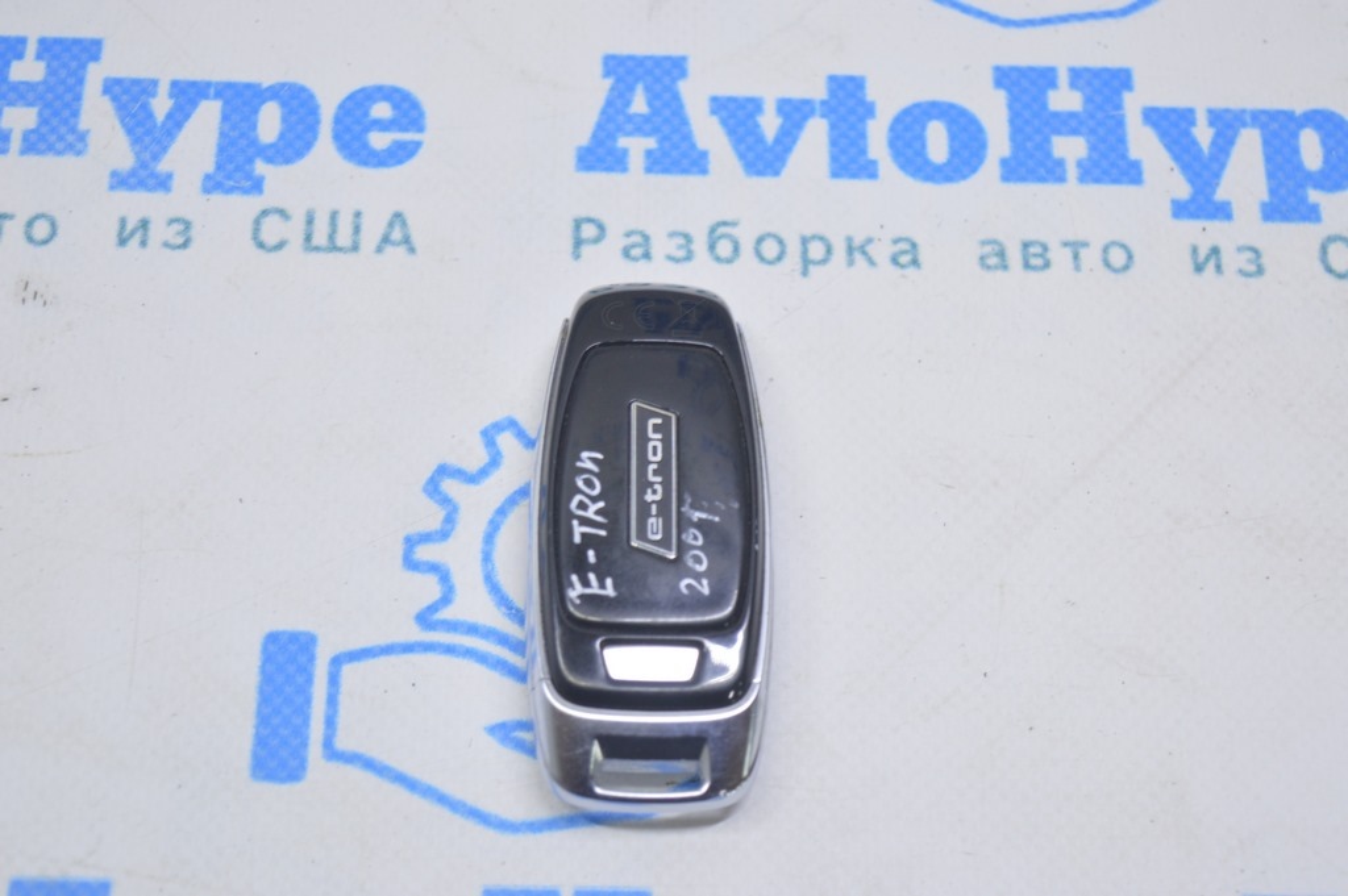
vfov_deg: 20.1
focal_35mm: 68
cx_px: 674
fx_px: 2525
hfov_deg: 29.9
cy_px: 448
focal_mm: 45
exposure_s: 1/20
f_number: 5.6
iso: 400
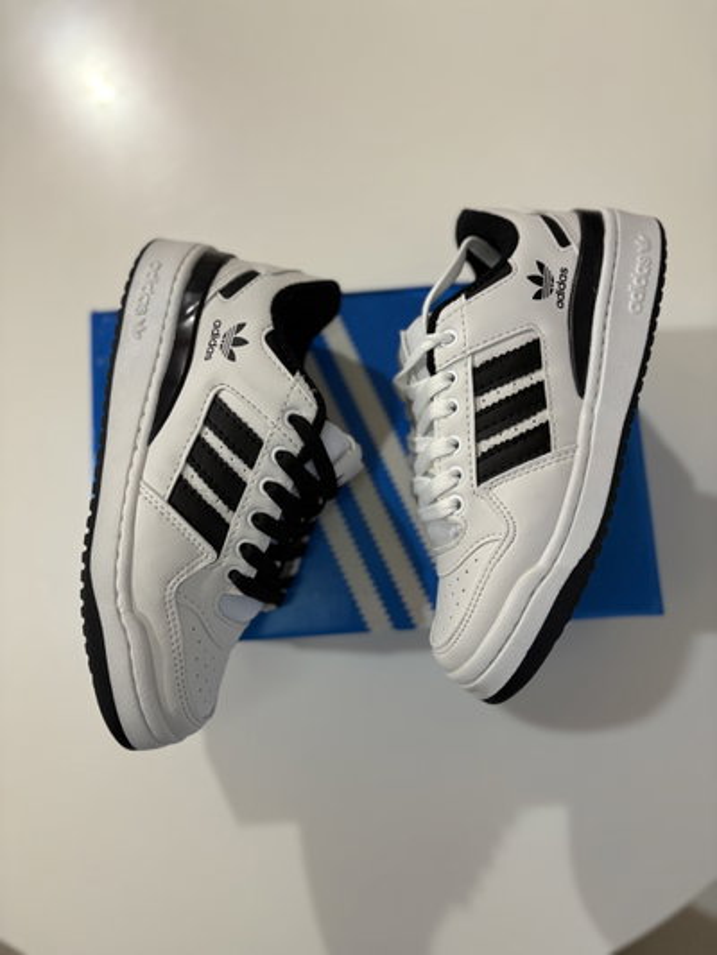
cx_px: 358
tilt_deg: -82.2
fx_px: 718
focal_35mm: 26
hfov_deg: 53.1
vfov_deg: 67.3
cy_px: 478
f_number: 1.6
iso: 320
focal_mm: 5.96
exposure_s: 1/50
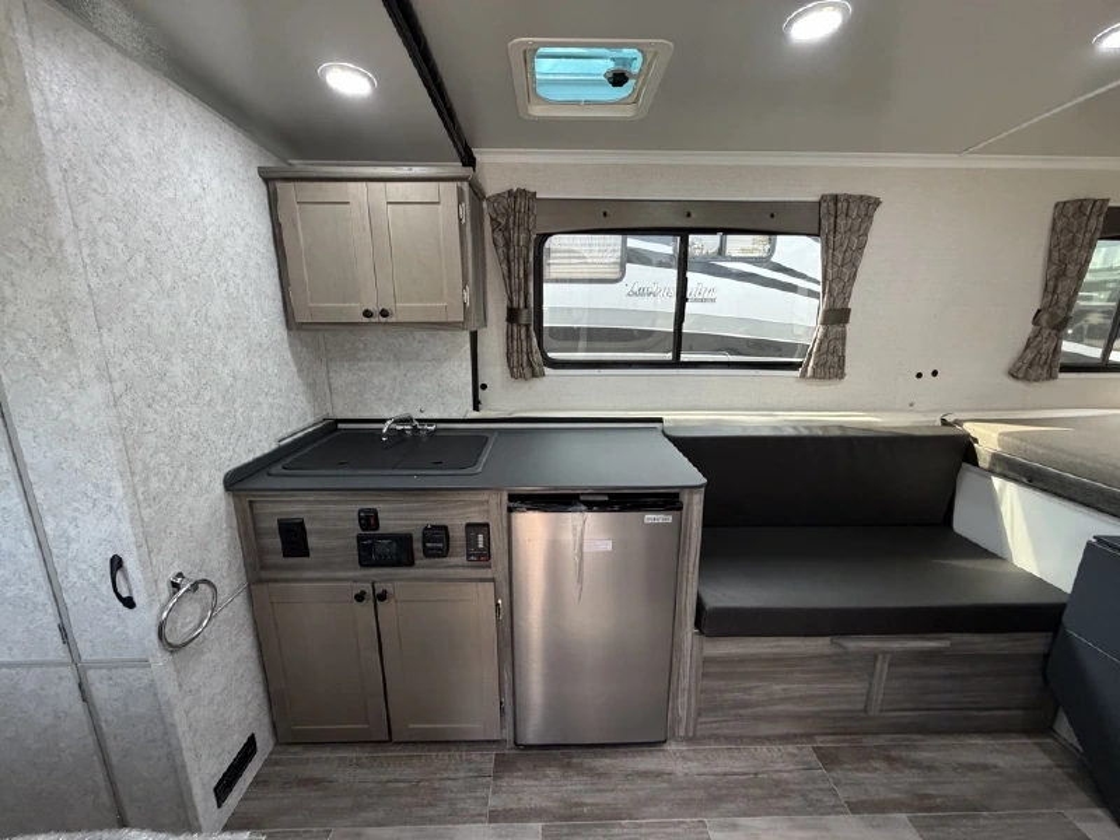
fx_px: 453
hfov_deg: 102.1
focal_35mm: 14
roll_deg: +0.0
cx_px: 560
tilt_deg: -10.5
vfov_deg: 85.7
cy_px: 420
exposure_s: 1/119
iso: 320
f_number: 2.2
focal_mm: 2.22
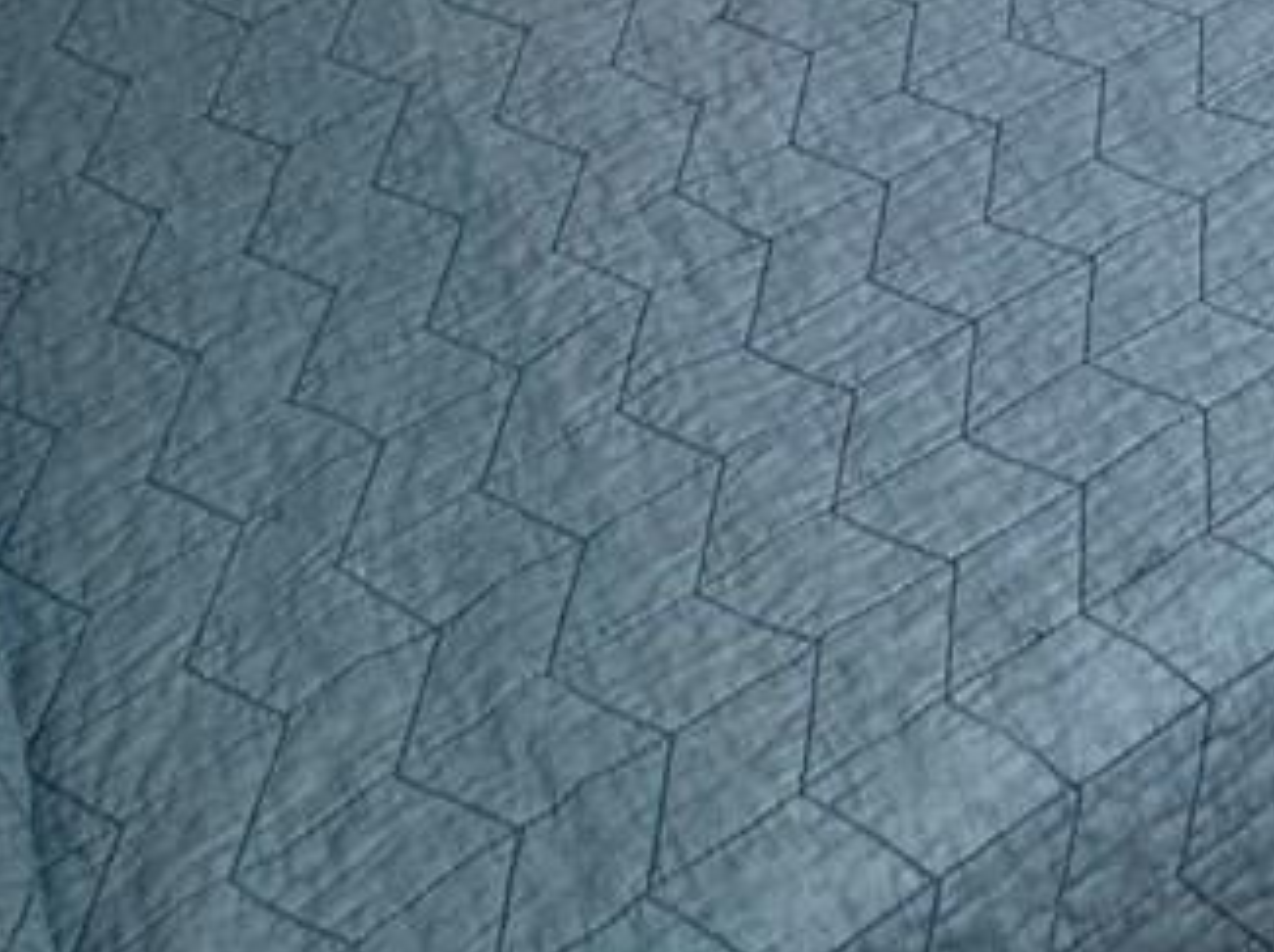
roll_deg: +0.7
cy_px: -1328
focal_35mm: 69
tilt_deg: -12.8
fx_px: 2537
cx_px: 1776
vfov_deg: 14.3
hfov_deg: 23.8
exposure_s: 1/125
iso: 100
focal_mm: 2.22
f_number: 2.2
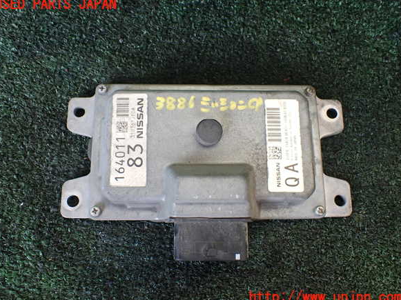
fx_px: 359
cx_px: 198
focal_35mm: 31
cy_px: 151
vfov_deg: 45.4
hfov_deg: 58.4
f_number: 2.3
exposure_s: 1/125
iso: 250
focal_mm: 5.4
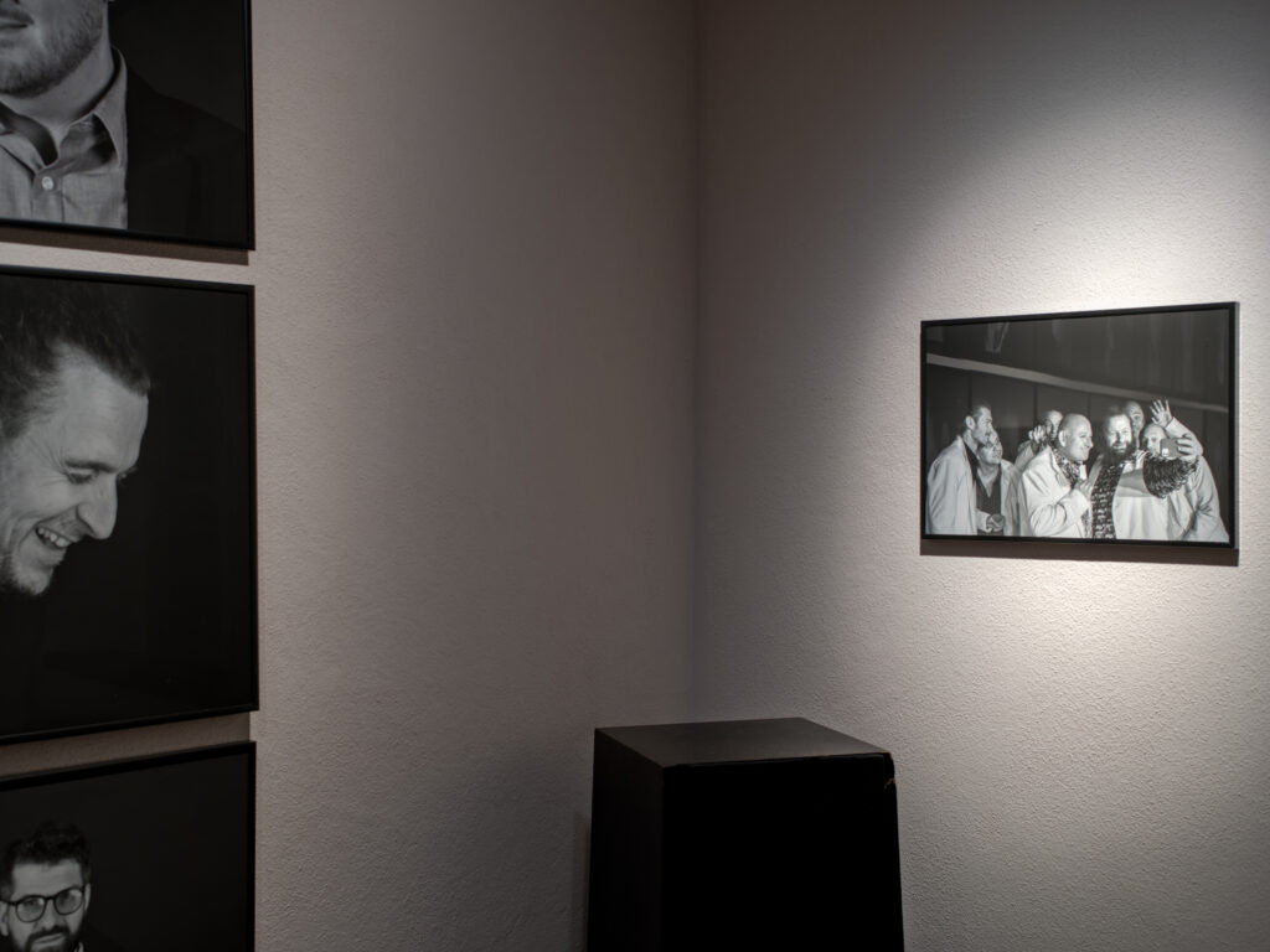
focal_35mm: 44
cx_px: 635
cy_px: 476
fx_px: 1614
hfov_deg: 42.9
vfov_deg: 32.9
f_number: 6.3
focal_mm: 55
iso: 800
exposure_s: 1/80
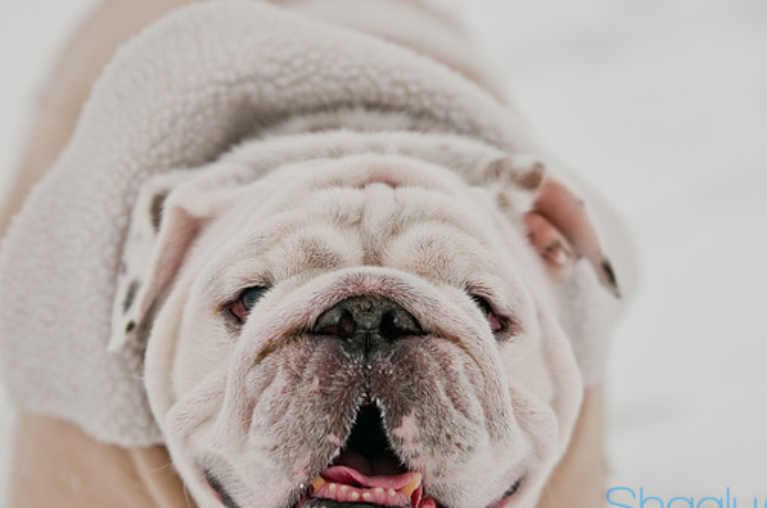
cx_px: 406
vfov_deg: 9.8
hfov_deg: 14.8
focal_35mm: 139
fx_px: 2956
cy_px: 290
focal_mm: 80
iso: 200
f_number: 2.8
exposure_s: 1/200
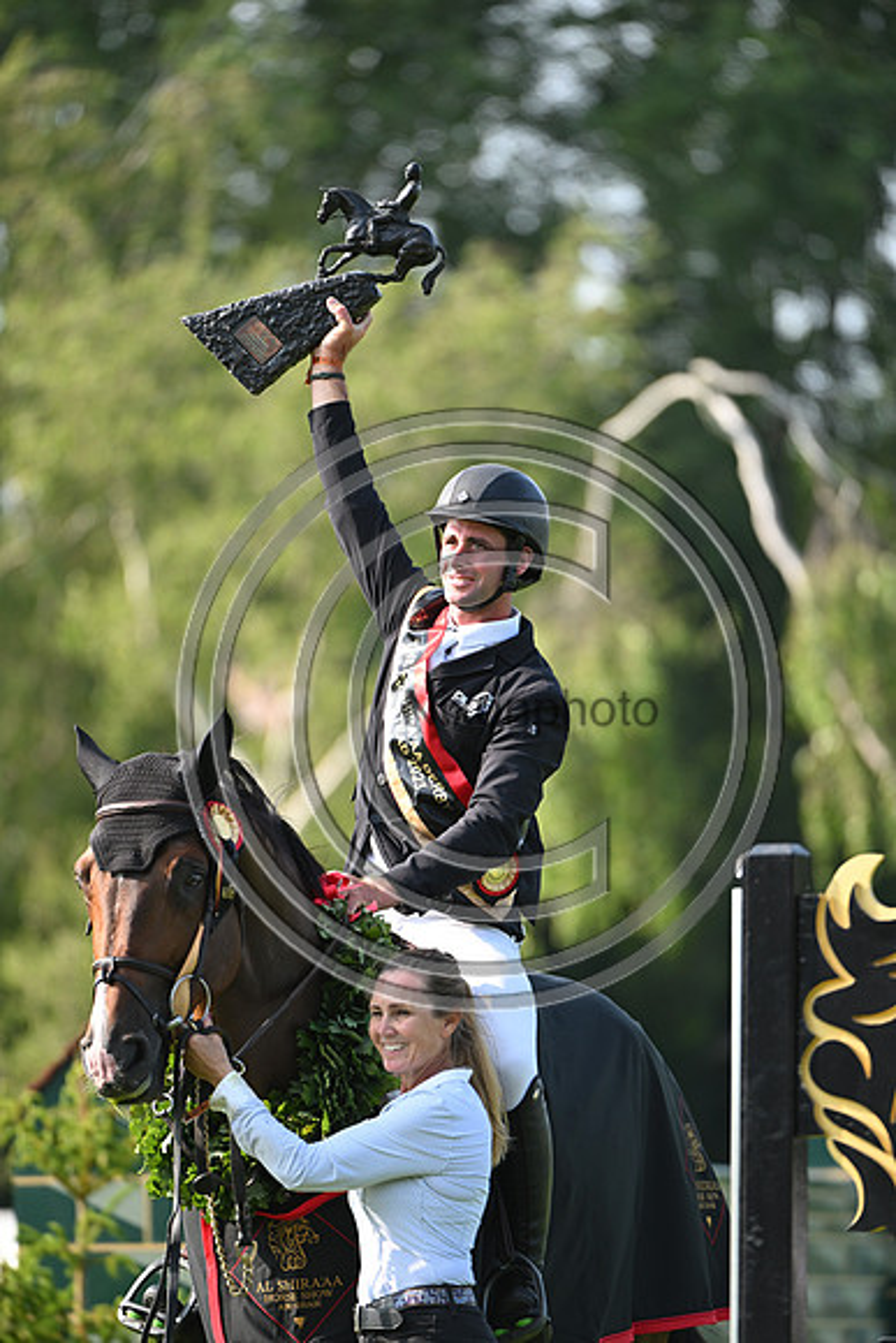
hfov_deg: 4.0
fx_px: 12685
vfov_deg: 6.1
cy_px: 672
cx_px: 448
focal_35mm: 340
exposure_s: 1/1250
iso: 720
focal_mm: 340
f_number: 4.5
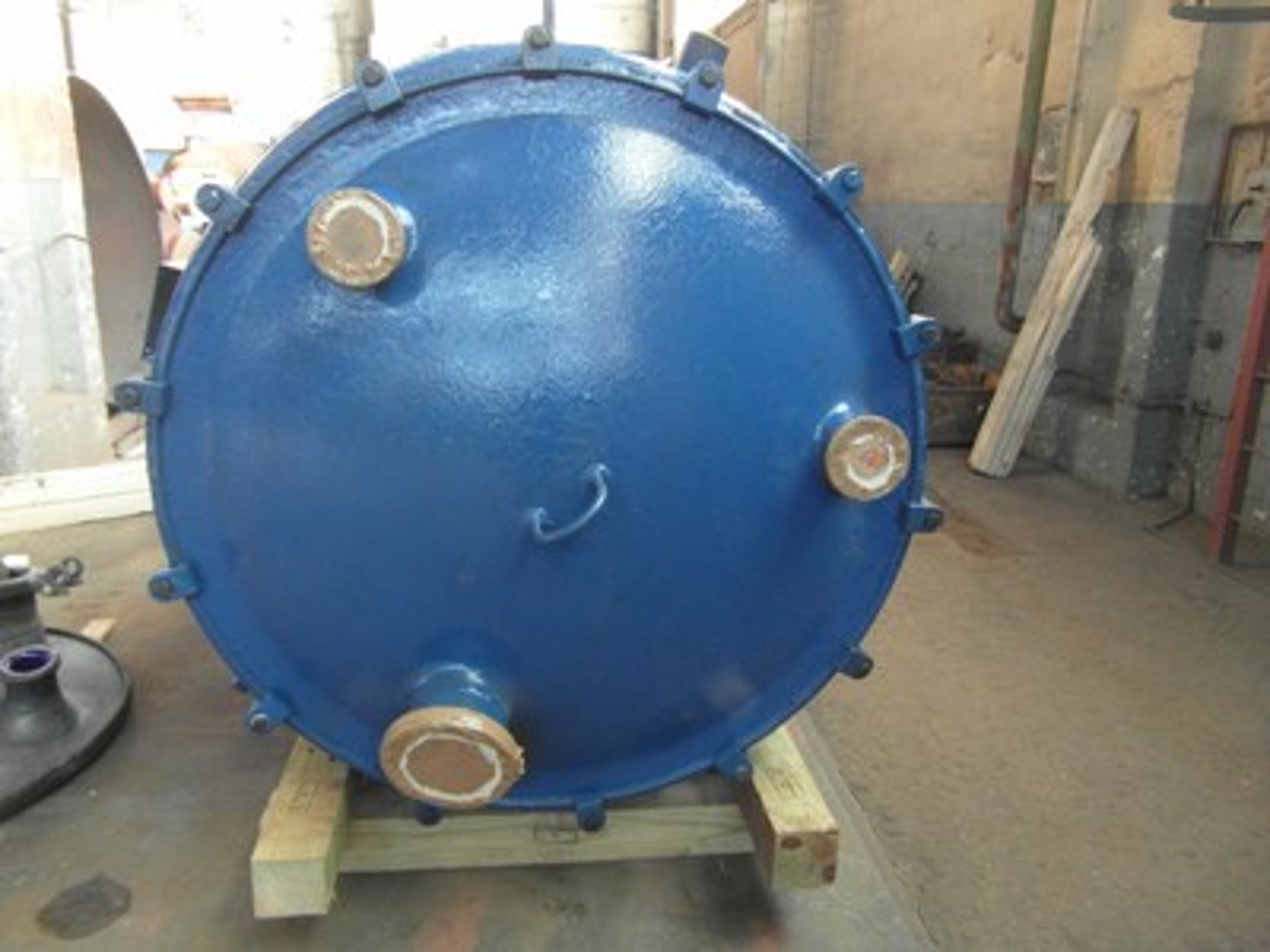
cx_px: 635
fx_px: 881
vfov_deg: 56.8
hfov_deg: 71.6
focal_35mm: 24
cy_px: 476
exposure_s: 1/30
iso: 320
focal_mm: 4
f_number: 3.2
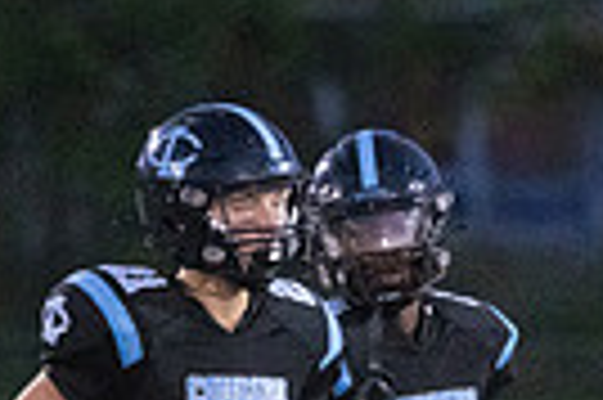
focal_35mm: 1774
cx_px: 266
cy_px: 596
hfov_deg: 1.2
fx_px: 29678
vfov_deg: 0.8
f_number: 5.6
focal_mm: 410
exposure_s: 1/1250
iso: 10000
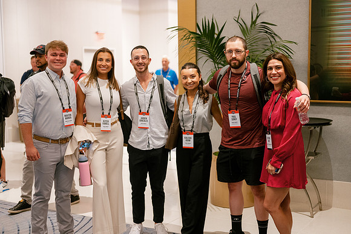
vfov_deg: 27.0
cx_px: 176
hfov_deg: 39.6
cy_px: 117
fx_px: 488
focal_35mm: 50
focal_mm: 50
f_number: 2
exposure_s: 1/125
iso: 1600
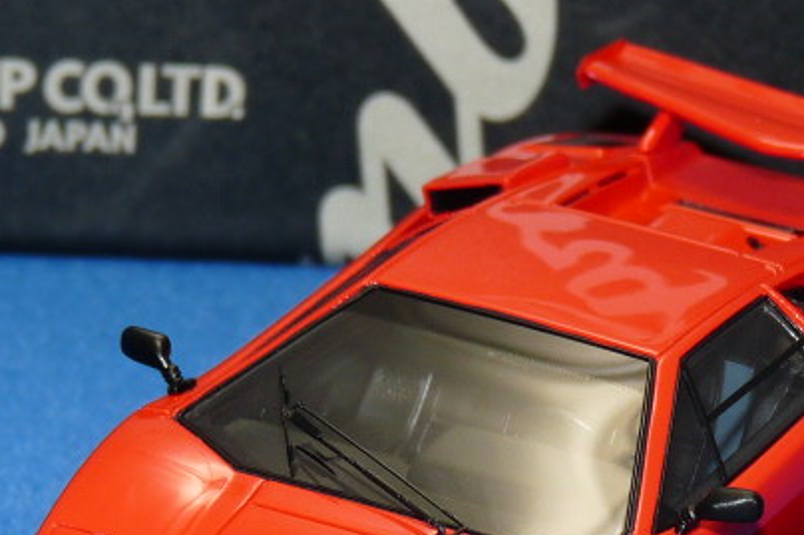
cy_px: 447
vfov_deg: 6.0
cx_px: 517
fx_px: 5112
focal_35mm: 229
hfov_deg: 9.0
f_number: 3.4
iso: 100
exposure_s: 1/40
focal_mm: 14.4
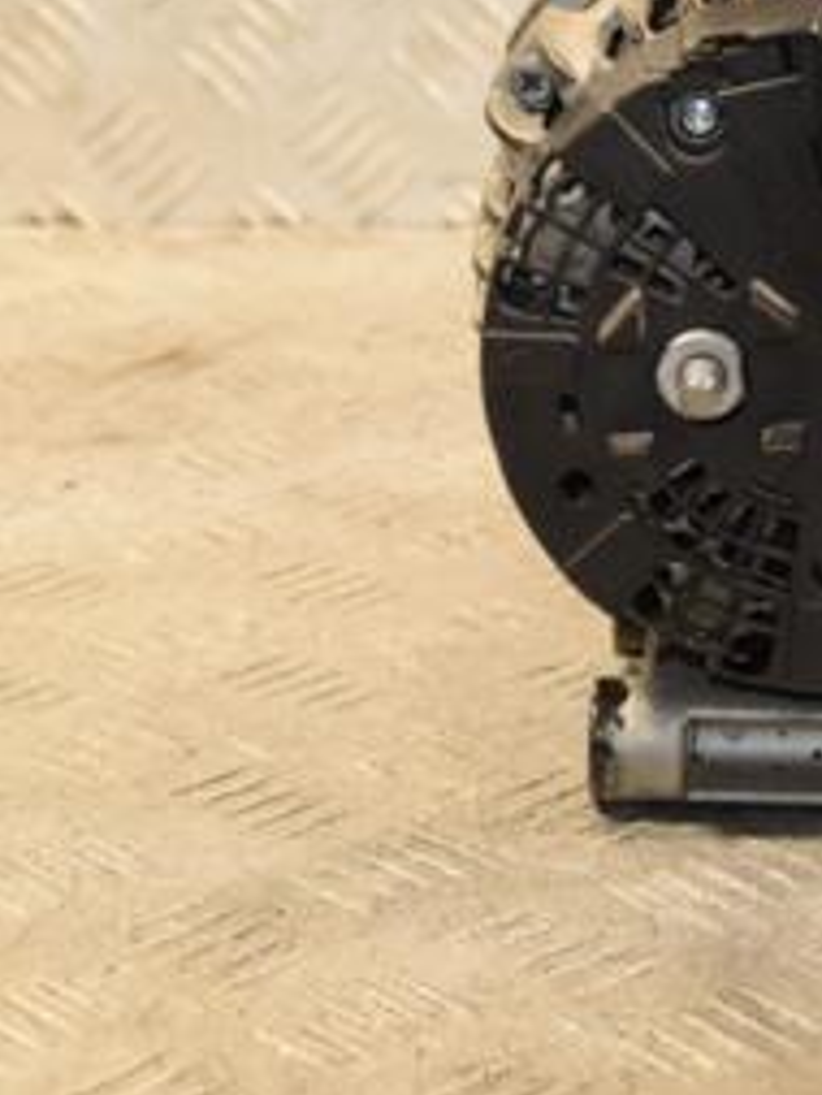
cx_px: 809
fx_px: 4113
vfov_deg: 15.1
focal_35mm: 130
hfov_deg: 11.3
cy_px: 286
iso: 800
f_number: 5
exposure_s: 1/200
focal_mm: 38
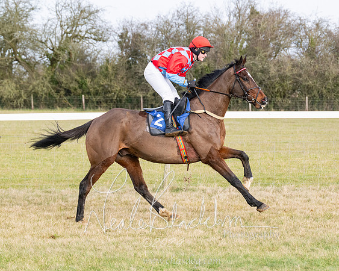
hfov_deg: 11.3
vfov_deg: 9.0
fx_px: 1713
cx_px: 212
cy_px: 168
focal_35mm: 171
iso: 800
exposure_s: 1/1600
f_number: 5
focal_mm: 110
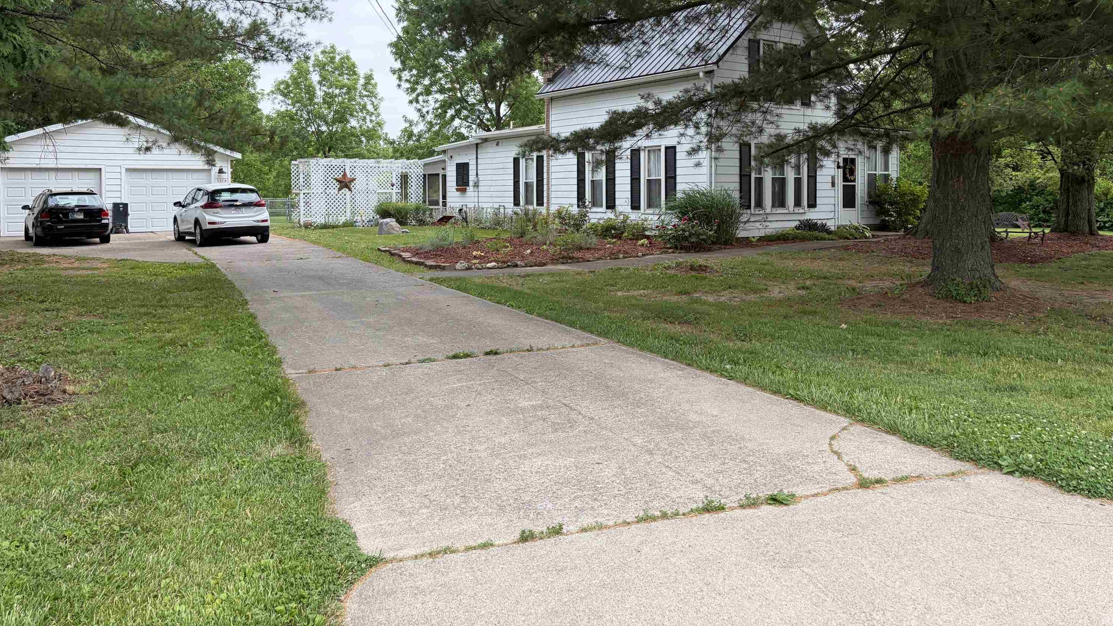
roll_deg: +0.8
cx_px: 561
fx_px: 856
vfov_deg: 39.6
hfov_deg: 66.1
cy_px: 201
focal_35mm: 29
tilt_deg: +0.3
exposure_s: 1/375
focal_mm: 5.96
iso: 64
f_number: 1.6
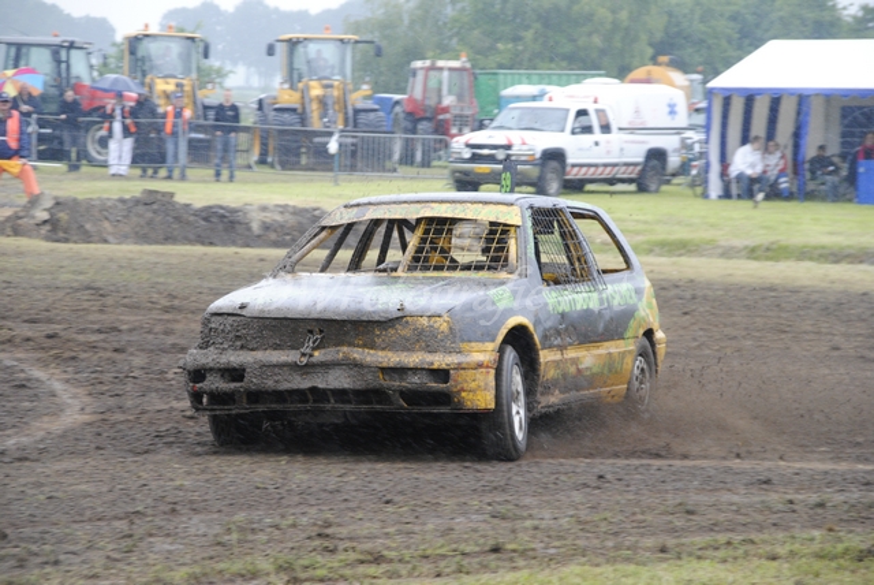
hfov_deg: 12.4
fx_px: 4009
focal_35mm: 165
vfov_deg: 8.3
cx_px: 437
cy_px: 292
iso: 800
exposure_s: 1/400
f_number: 5.3
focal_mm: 110
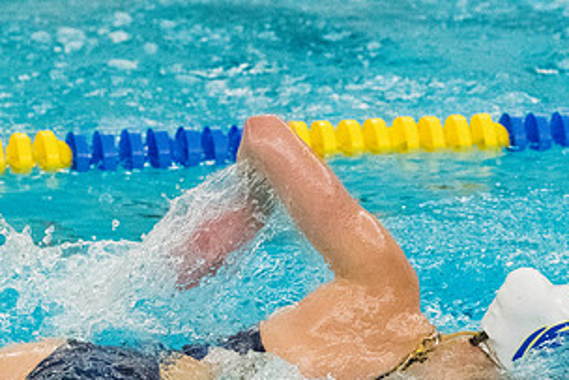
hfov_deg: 5.3
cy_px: 243
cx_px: 533
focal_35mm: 385
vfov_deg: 3.6
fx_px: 6088
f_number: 4.5
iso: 8000
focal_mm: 135
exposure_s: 1/1250
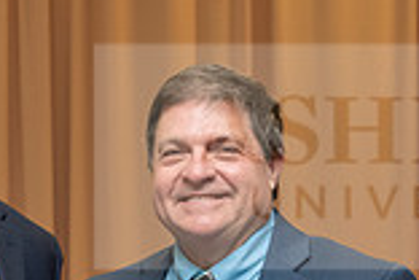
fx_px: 2502
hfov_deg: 9.5
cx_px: 13
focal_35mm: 215
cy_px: 370
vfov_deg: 6.3
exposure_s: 1/200
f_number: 4.5
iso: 2000
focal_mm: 58
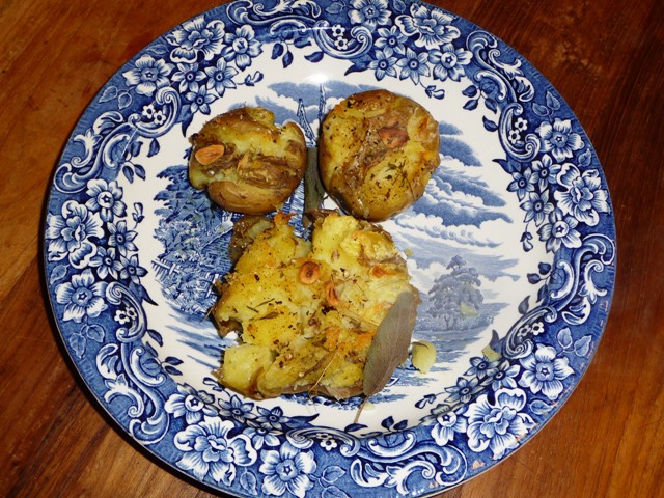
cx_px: 332
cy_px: 249
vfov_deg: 33.6
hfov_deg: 43.9
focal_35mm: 43
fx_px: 825
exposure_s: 1/30
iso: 100
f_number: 4
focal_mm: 7.1
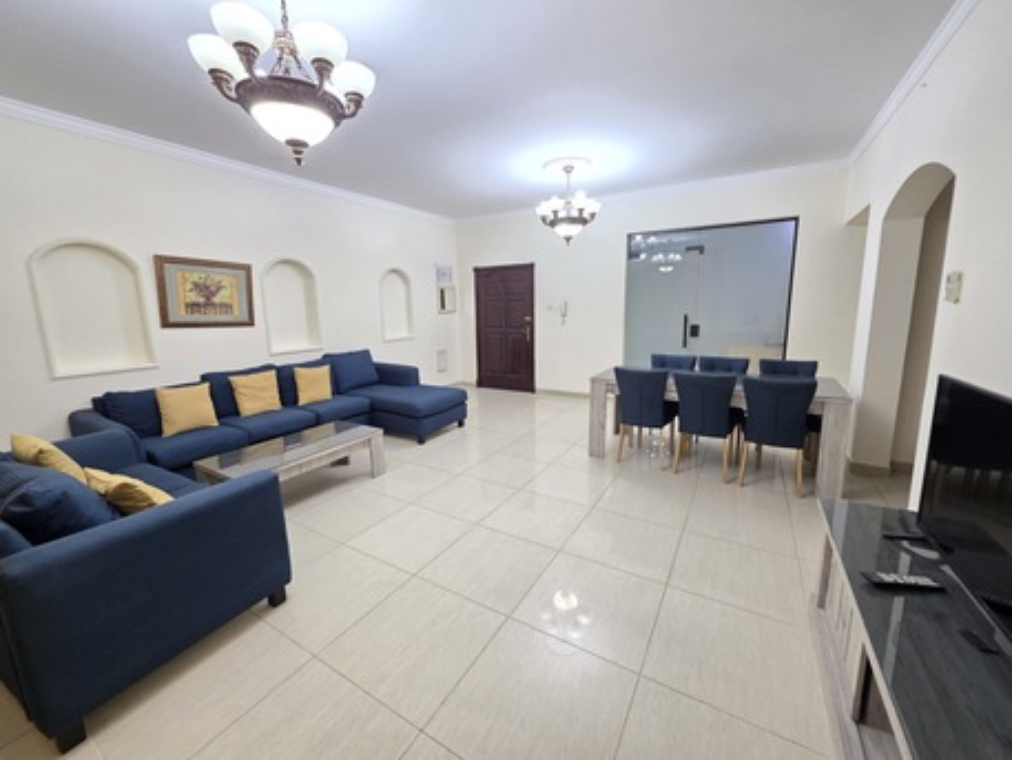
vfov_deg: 89.9
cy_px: 380
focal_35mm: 13
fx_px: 380
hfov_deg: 106.2
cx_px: 506
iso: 320
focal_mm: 2.2
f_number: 1.9
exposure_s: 1/50
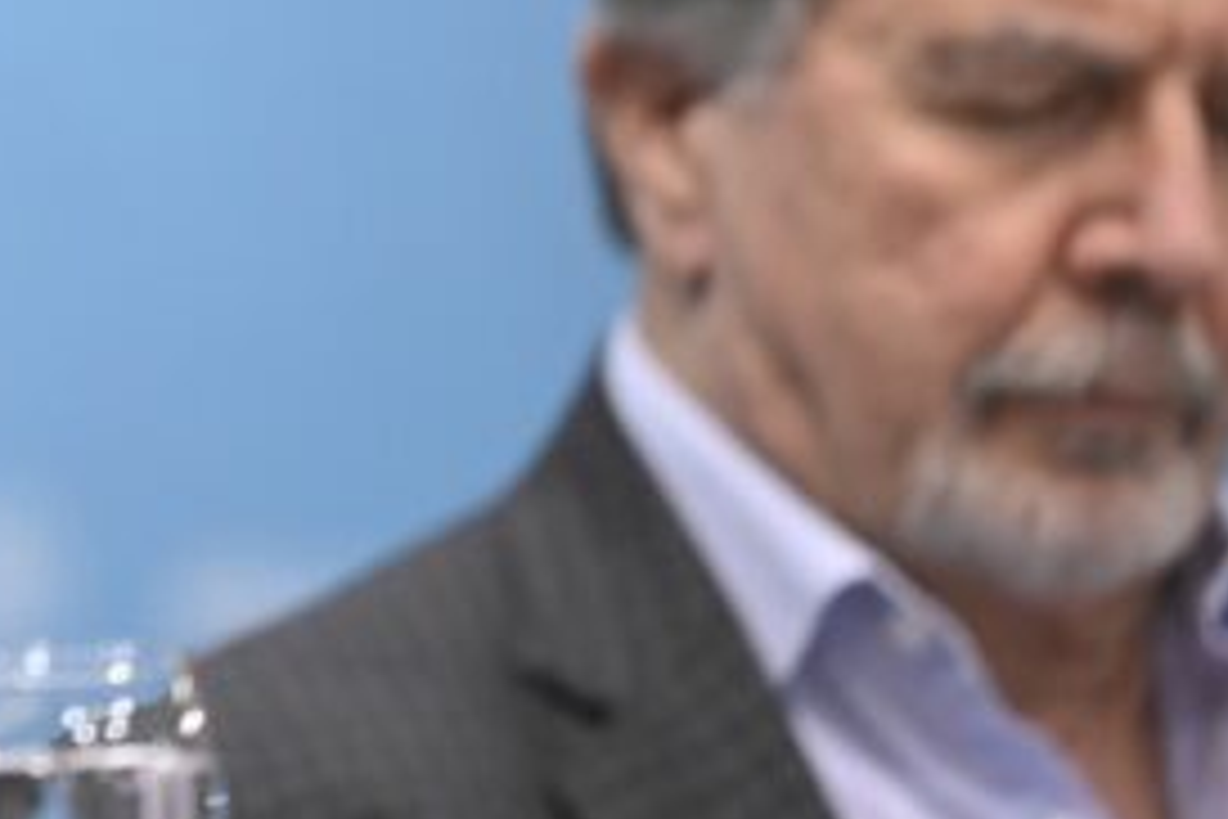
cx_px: -387
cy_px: 108
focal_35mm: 549
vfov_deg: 2.5
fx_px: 18726
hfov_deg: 3.7
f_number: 3.2
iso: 4000
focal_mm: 200
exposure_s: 1/400
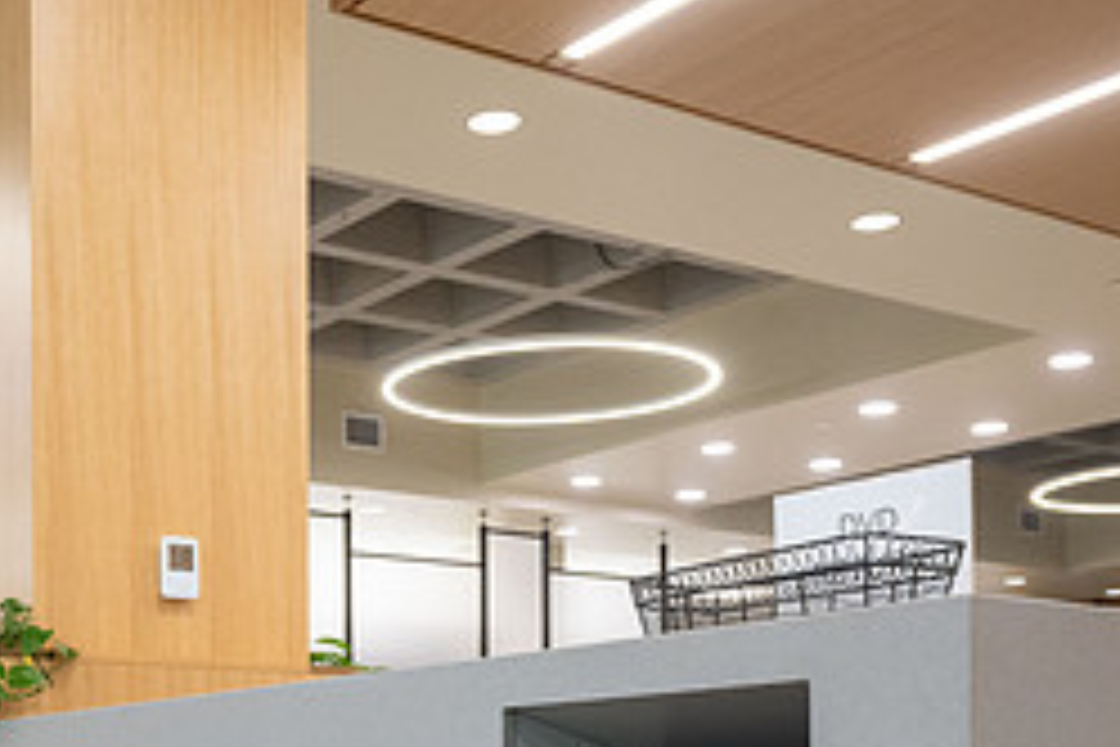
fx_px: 1742
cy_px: 821
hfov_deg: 34.7
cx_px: 243
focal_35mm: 56
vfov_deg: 22.8
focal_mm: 24
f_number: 5
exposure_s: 1/160
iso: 1600
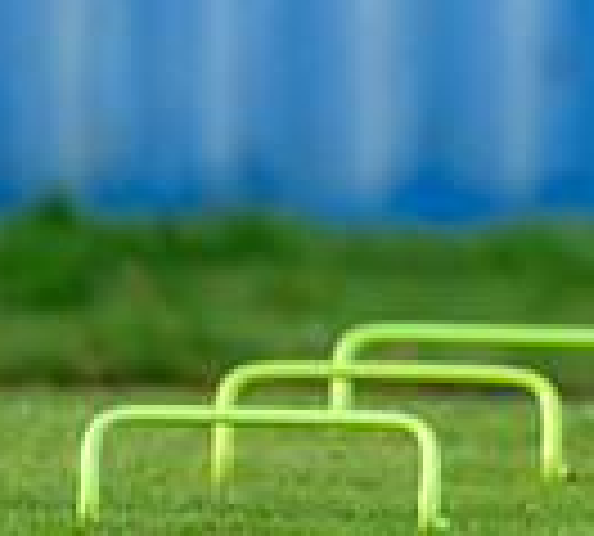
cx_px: 895
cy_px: -83
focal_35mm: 2683
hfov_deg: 0.7
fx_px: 49589
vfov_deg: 0.6
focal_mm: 560
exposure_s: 1/2000
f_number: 4
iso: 1600
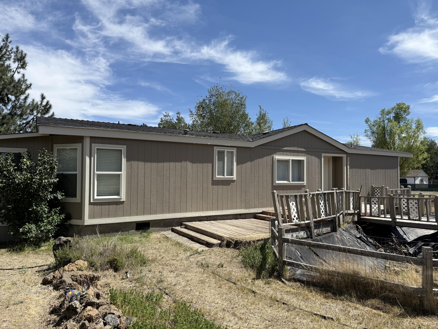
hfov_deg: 71.6
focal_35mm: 24
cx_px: 219
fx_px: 304
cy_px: 164
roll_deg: -0.3
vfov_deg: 56.8
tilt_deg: +1.7
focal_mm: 6.76
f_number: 1.78
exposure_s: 1/4673
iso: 80
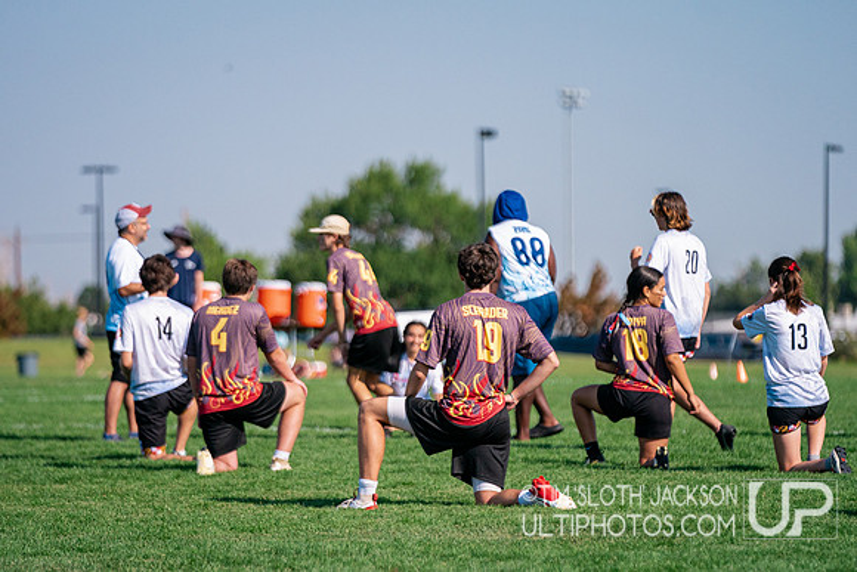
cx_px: 425
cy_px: 304
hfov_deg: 8.5
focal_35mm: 243
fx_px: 5777
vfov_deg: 5.7
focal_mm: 194
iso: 1000
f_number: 2.8
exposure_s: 1/16000
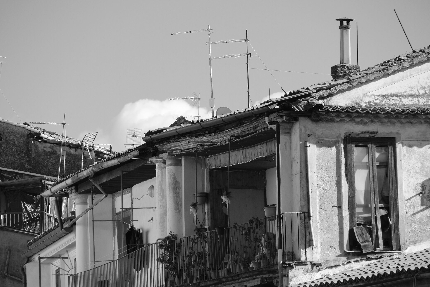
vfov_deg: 3.1
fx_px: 5375
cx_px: 215
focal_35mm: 450
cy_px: 144
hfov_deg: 4.6
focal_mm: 300
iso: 400
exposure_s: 1/180
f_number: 11
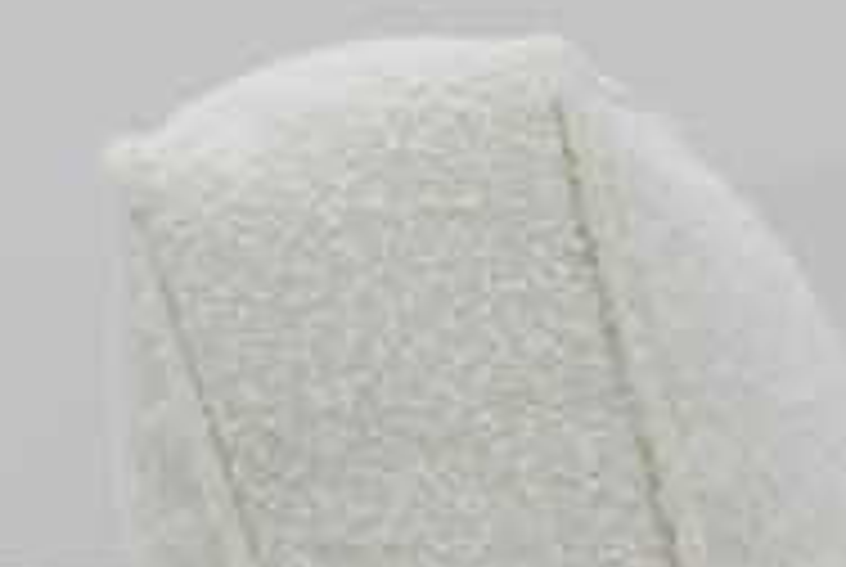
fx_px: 6204
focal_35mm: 264
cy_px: 619
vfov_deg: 5.2
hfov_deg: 7.8
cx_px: 400
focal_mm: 55
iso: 1250
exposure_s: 1/125
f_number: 5.6
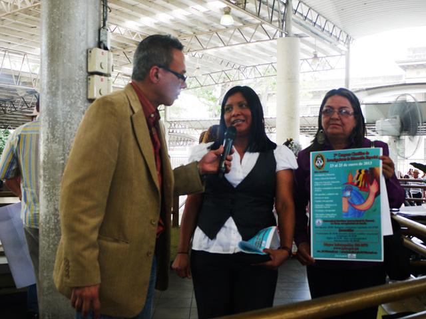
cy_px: 160
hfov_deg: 44.8
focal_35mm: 42
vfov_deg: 34.3
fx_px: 517
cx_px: 213
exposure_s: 1/40
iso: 100
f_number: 4.5
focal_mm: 21
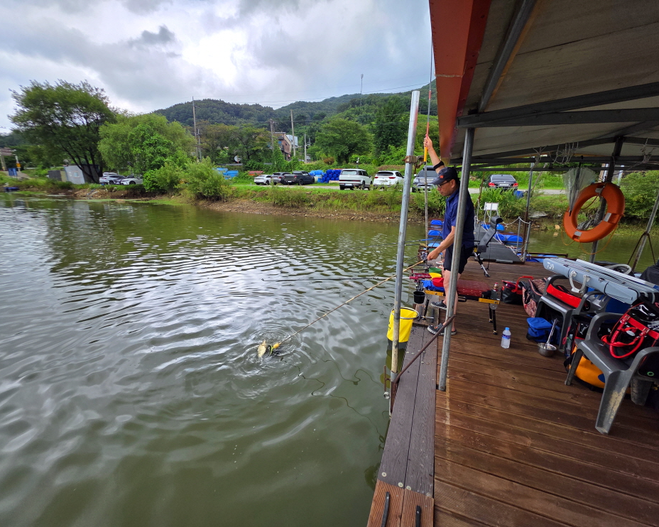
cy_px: 261
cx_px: 332
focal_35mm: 14
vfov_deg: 88.0
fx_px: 273
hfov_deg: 100.7
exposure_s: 1/876
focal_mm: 2.2
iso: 40
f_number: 1.9
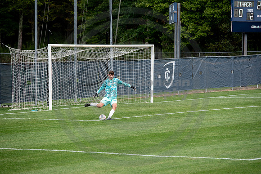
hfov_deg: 10.2
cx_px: 131
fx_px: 1464
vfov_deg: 6.8
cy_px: 87
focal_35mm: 202
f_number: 4.5
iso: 320
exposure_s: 1/1250
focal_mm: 200
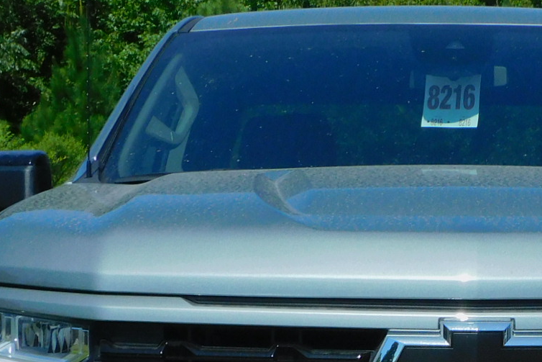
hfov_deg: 14.4
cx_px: 487
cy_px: 421
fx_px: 2123
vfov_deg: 9.6
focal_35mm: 141
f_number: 4.5
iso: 125
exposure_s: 1/1600
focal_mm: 8.1
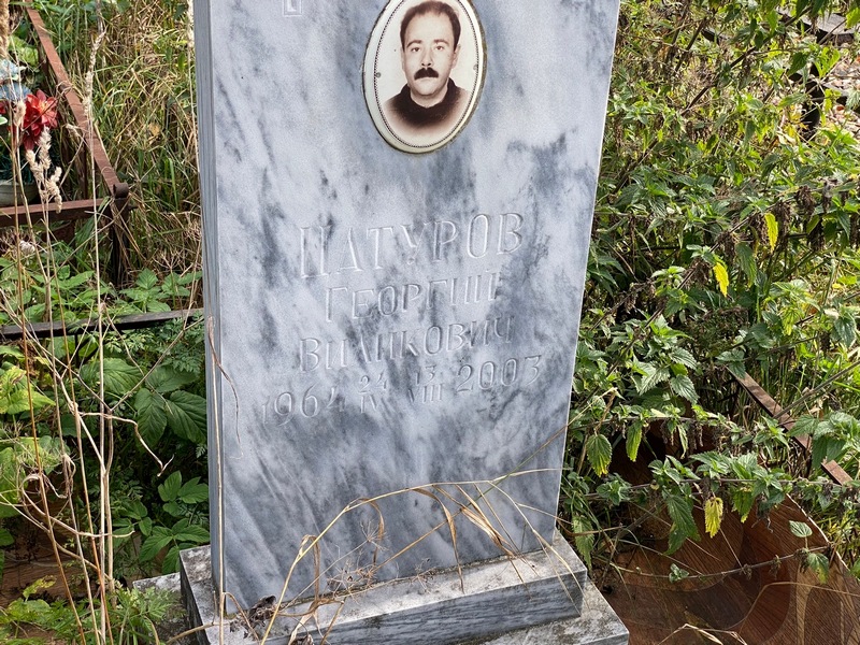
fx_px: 1292
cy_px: 322
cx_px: 430
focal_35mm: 52
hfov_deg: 36.8
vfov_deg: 28.0
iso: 20
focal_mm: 6
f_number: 2
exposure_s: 1/274
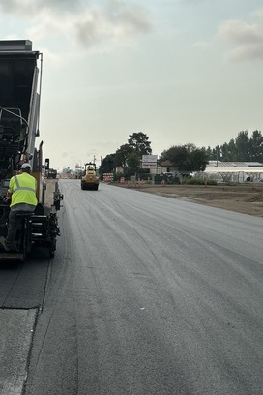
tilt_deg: -3.6
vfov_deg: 48.5
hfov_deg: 31.2
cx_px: 6
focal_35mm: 40
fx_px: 438
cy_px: 198
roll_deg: +0.1
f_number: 1.8
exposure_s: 1/4785
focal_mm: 3
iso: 25
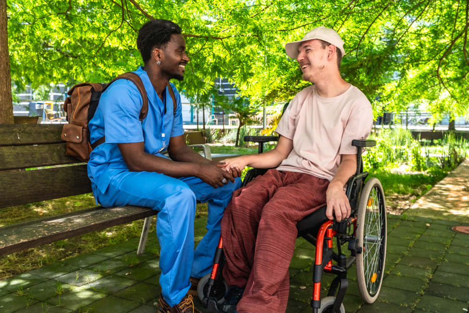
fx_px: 430
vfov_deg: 40.0
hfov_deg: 57.2
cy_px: 156
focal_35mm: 33
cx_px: 234
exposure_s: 1/200
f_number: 4
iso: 640
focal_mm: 22
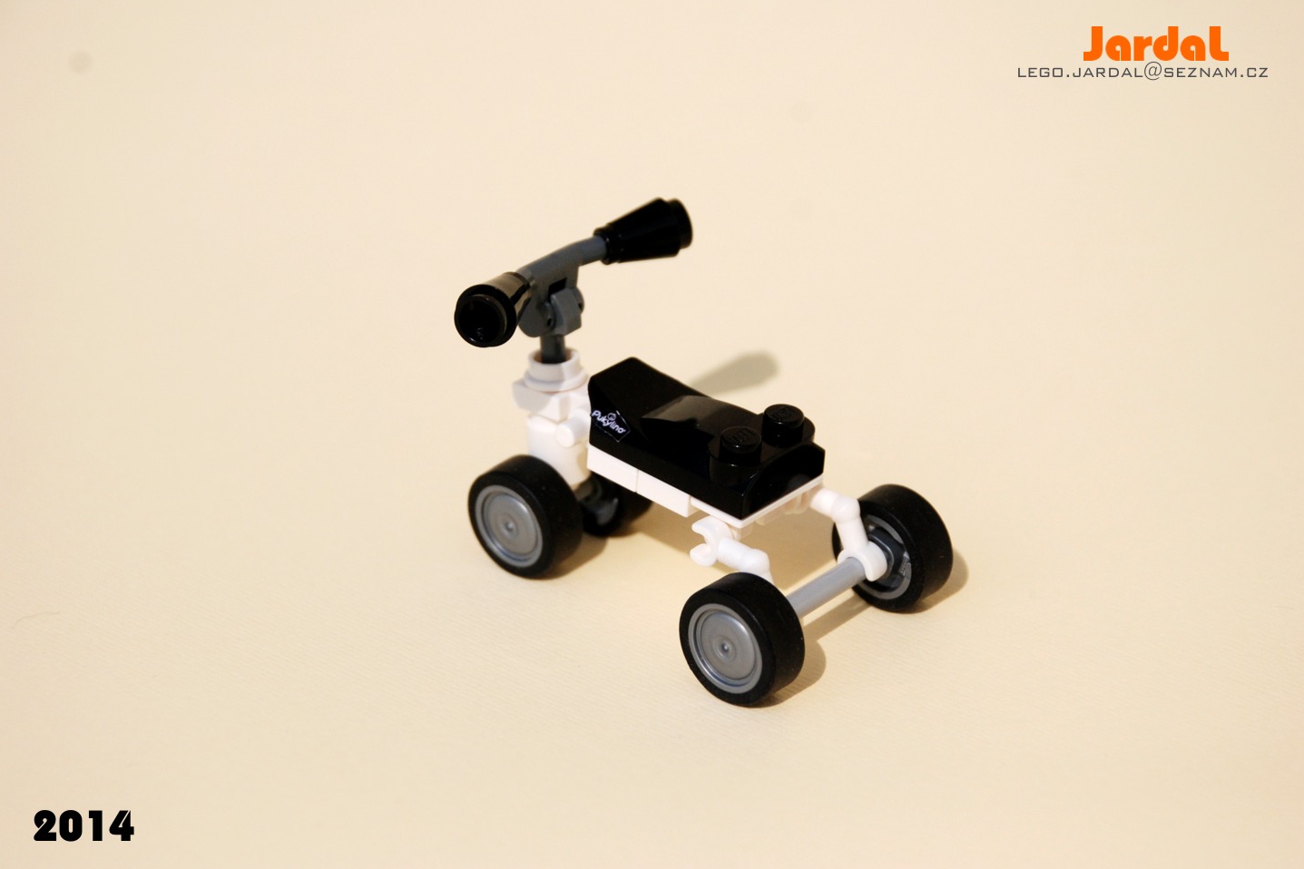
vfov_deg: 12.9
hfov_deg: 19.3
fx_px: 3839
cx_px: 652
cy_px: 436
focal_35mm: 106
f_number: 5.6
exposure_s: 1/3200
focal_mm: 70
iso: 400
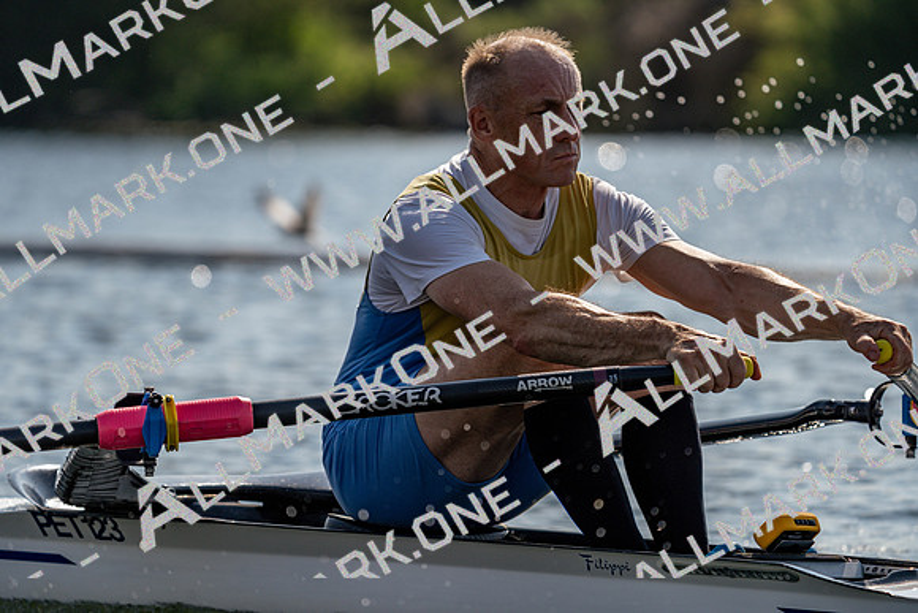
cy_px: 306
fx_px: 8468
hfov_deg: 6.2
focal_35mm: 332
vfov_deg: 4.1
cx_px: 459
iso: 125
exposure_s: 1/1600
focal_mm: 332
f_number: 6.3
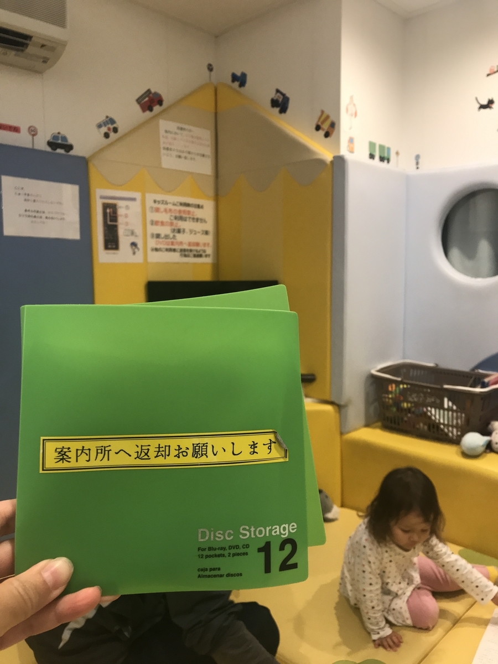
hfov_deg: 49.7
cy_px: 332
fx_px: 537
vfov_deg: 63.4
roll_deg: -0.1
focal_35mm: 28
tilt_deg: -5.5
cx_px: 249
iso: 80
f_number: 1.8
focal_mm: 3.99
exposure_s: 1/30
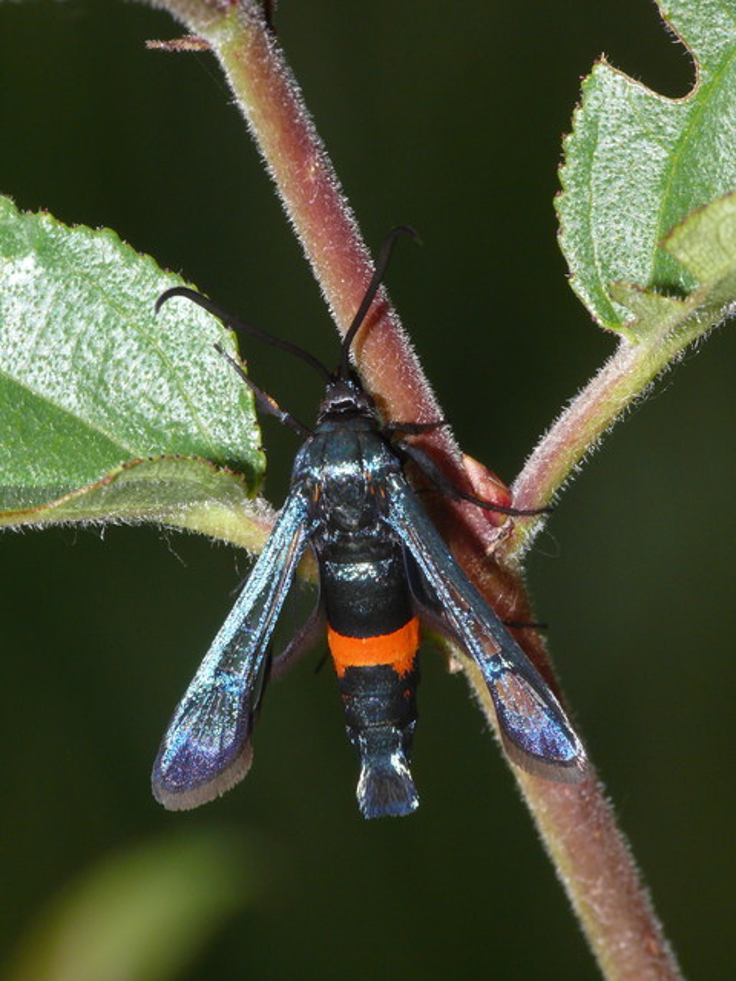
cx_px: 368
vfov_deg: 9.5
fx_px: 5897
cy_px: 490
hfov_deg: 7.1
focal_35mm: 208
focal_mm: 44
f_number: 11
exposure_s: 1/200
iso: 200
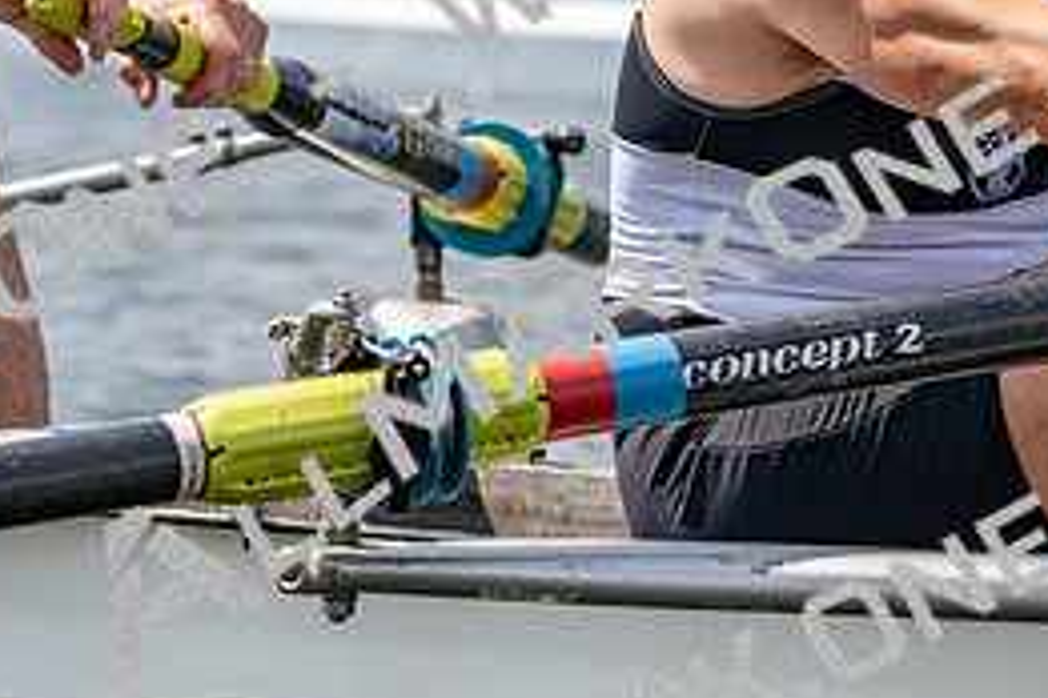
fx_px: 13856
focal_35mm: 476
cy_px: 62
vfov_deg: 2.9
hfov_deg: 4.3
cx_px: 920
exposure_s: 1/1600
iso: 200
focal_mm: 214
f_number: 5.6
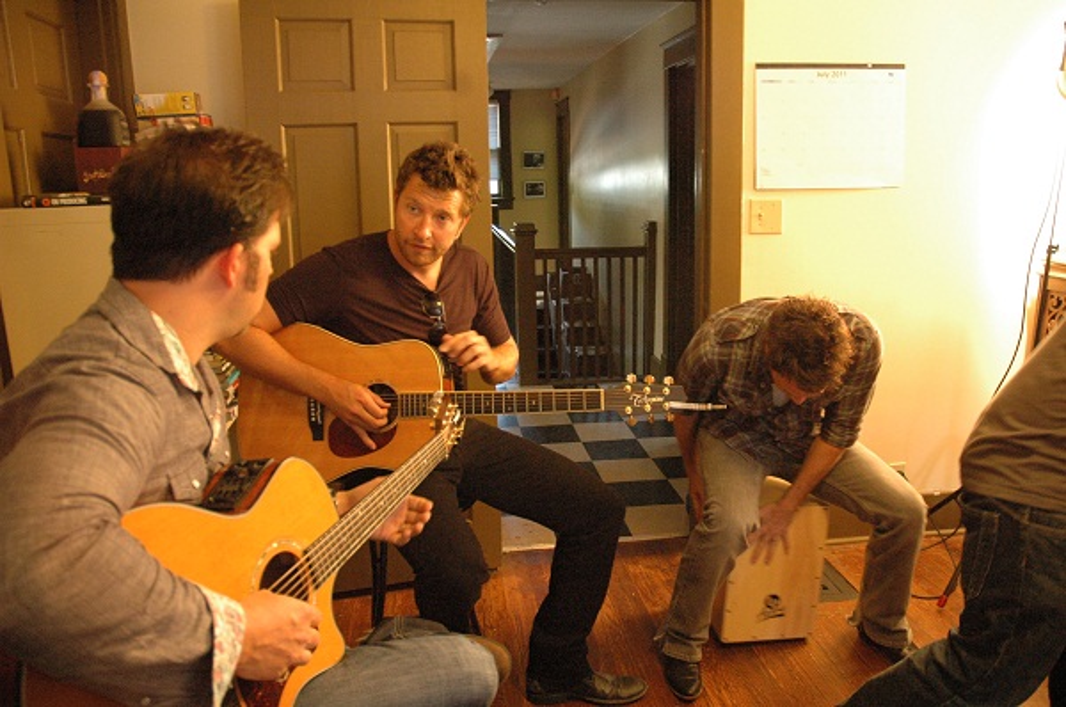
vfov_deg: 47.8
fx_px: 798
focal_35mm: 27
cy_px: 354
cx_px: 533
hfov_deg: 67.5
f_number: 3.5
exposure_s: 1/40
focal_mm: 18
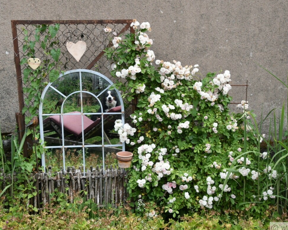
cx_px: 163
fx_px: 384
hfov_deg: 41.1
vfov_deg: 33.4
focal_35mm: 45
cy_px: 116
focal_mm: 26
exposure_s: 1/250
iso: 200
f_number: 7.1
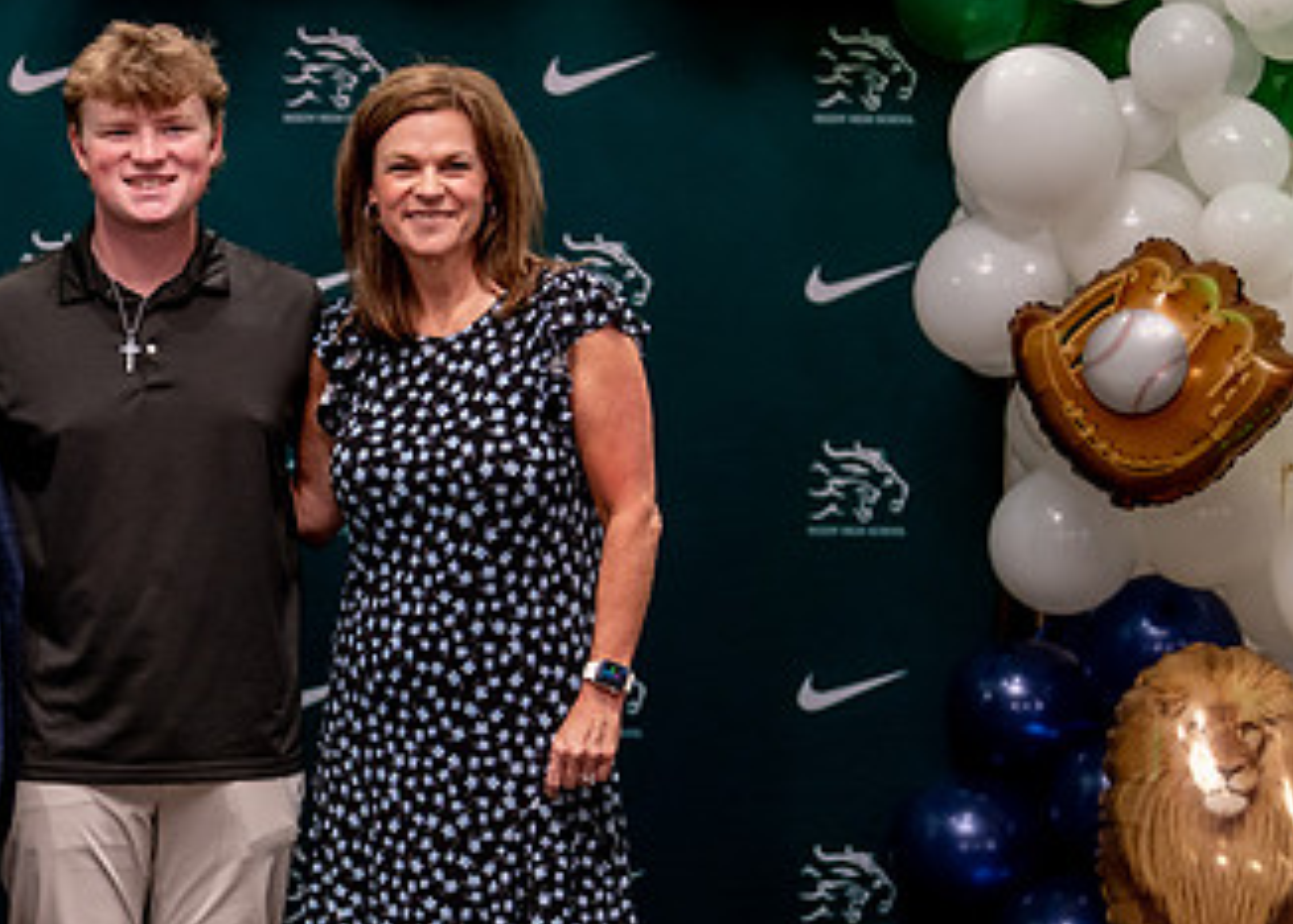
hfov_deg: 20.3
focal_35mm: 97
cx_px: 263
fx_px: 3563
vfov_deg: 14.7
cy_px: 647
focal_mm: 50
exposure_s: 1/320
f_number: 1.2
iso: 800
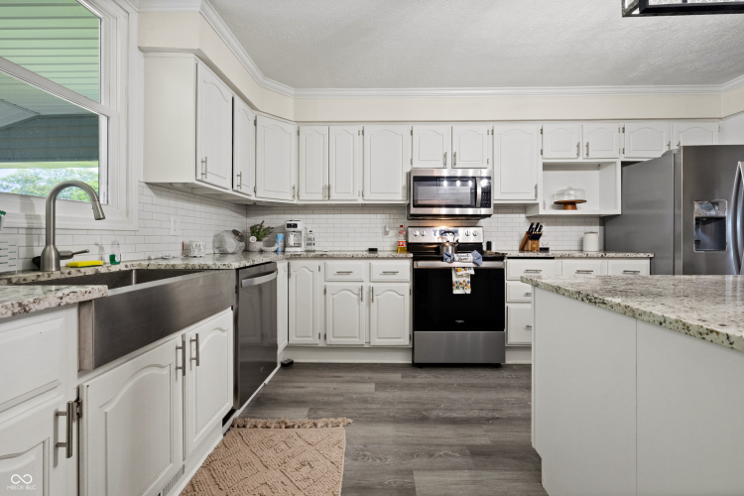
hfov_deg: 100.4
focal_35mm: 15
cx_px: 372
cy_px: 248
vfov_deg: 77.3
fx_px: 310
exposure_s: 1/15
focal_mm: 15
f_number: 9
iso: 7200
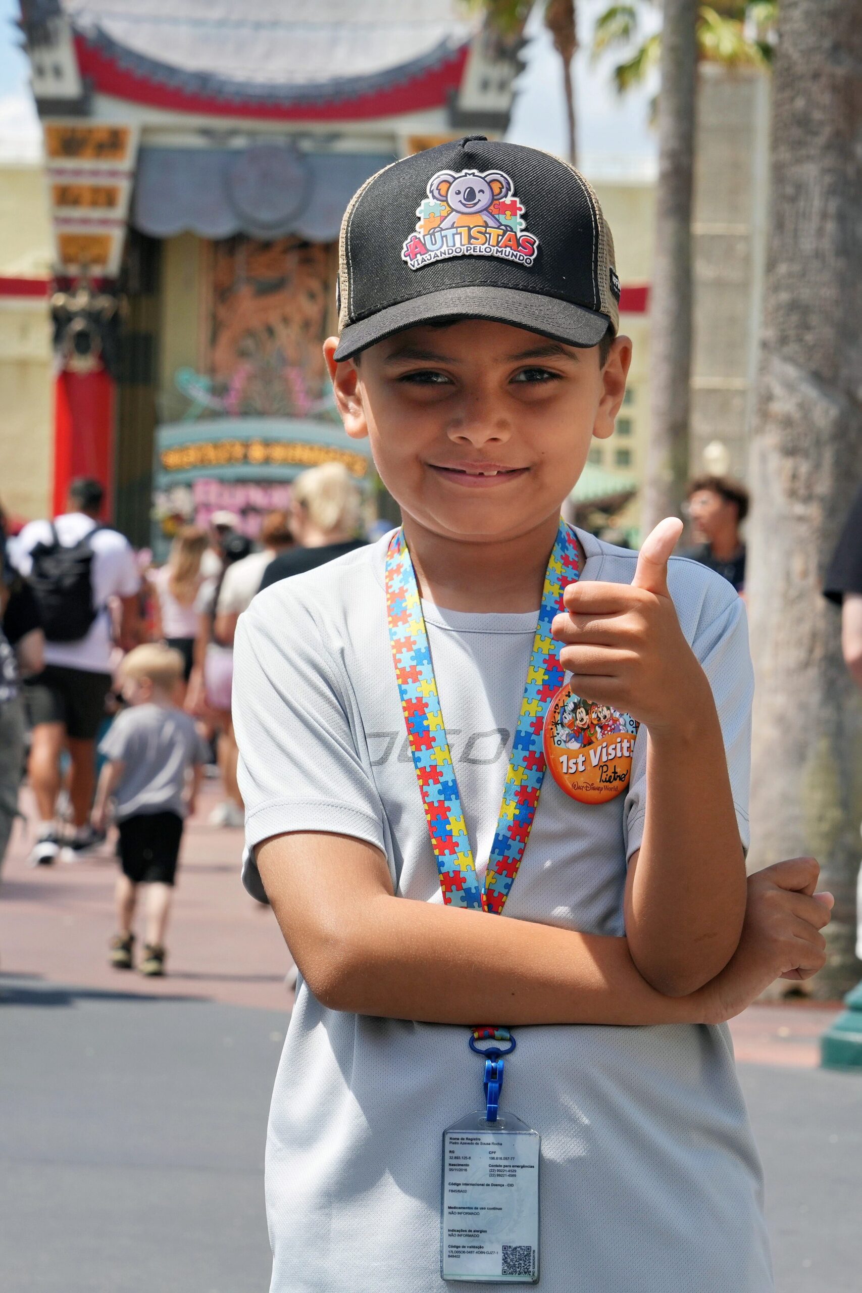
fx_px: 3088
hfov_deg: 15.9
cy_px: 646
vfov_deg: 23.6
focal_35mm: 86
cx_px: 431
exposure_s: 1/250
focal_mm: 86
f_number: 11
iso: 200
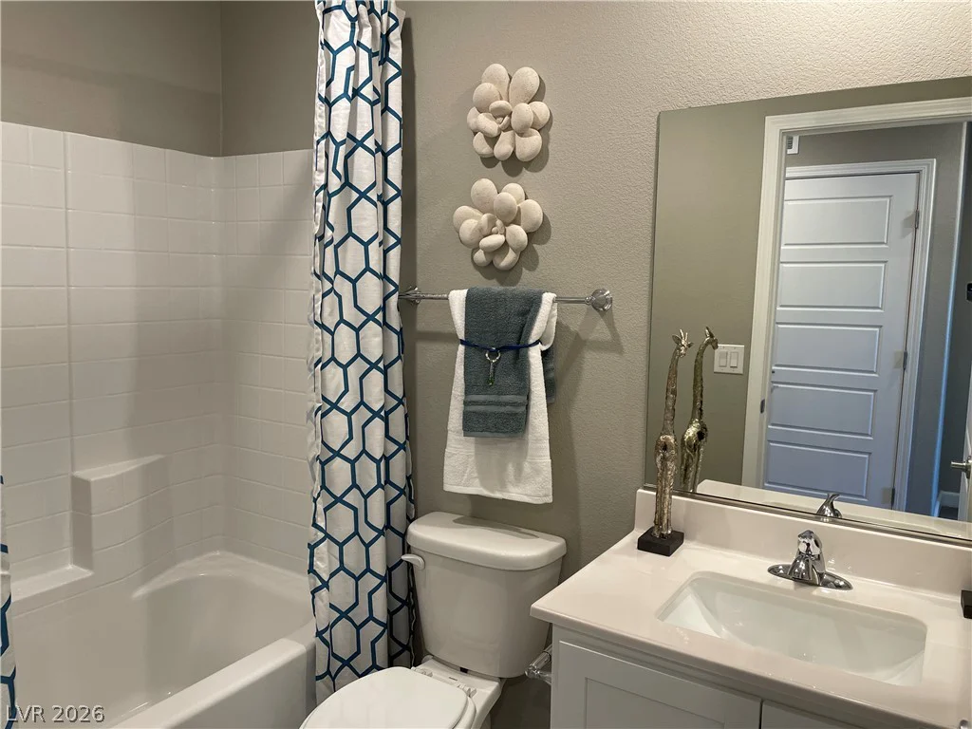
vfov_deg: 53.1
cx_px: 486
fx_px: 730
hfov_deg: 67.3
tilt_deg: -5.8
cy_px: 364
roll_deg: -0.5
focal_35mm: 26
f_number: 1.6
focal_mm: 4.2
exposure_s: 1/60
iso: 80
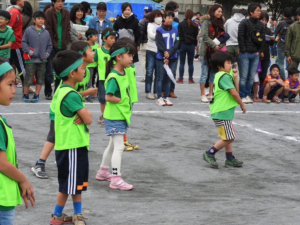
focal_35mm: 95
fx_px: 823
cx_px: 150
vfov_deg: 15.6
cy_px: 112
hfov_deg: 20.7
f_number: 4.8
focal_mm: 17
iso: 100
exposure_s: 1/200
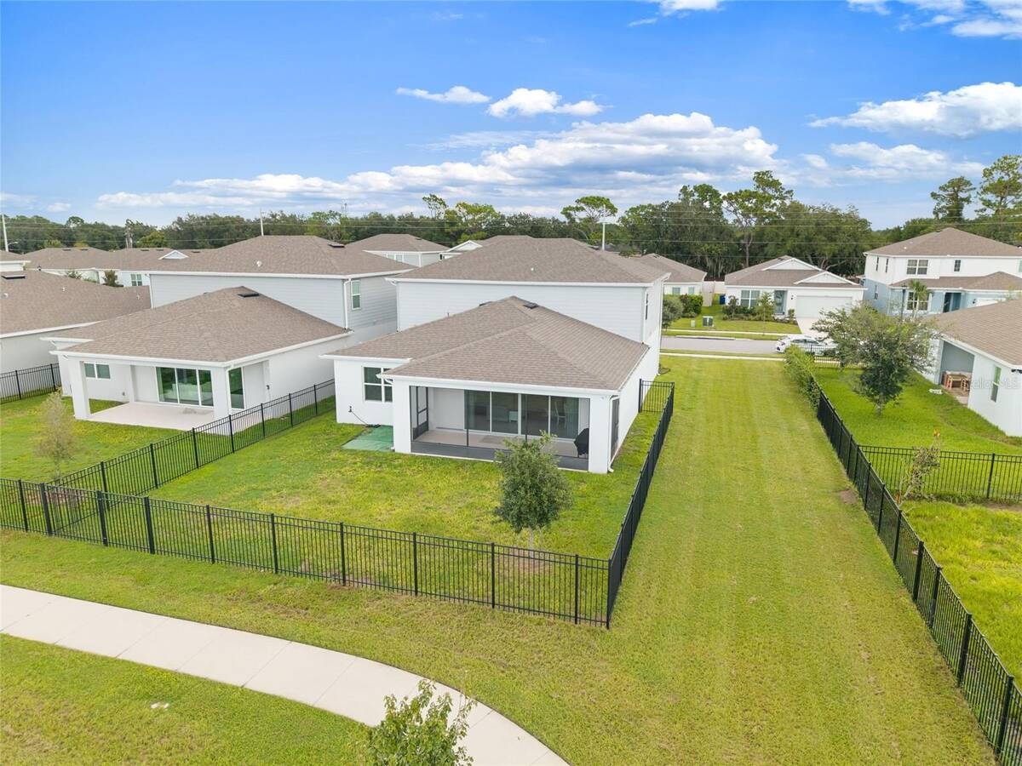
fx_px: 709
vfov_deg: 56.8
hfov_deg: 71.6
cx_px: 511
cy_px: 383
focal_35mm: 24
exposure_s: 1/25
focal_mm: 8.67
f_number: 1.8
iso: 200
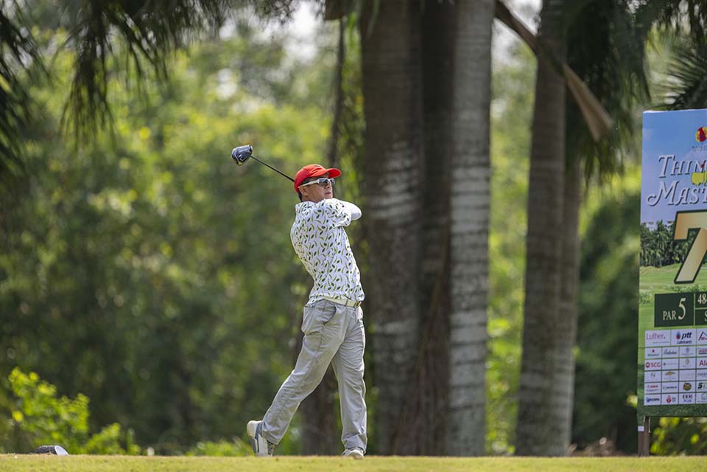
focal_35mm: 400
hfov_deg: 5.2
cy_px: 236
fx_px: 7855
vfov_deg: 3.4
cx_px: 354
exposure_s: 1/6400
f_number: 2.8
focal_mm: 400
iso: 1000
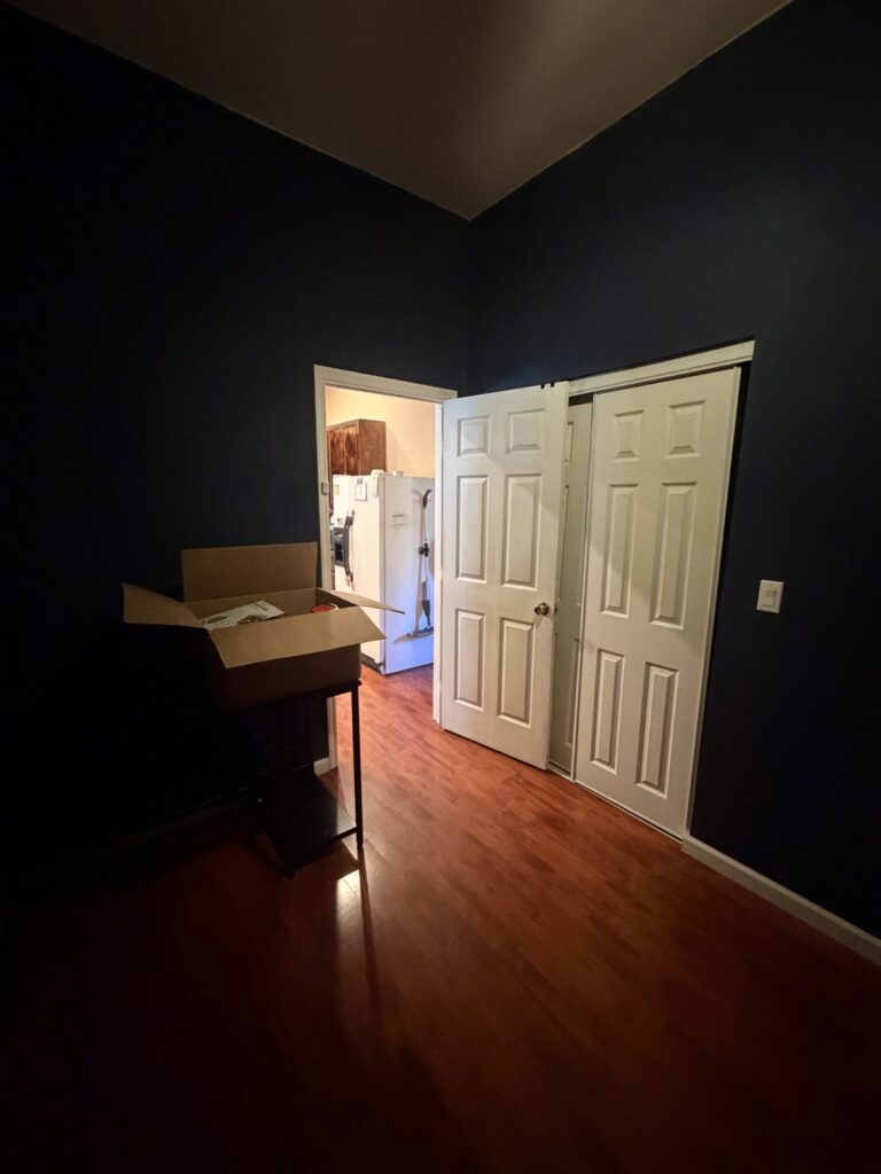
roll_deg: -1.3
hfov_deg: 85.7
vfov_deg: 102.1
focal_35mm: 14
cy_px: 587
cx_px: 440
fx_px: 475
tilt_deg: -10.8
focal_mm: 2.22
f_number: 2.2
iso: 1000
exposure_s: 1/40
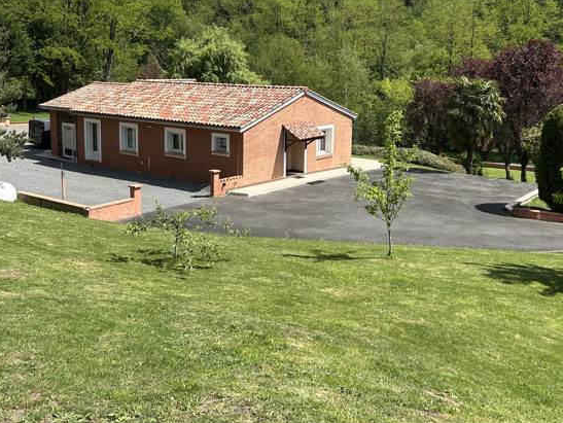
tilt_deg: -7.5
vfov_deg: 37.3
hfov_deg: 48.9
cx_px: 258
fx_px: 618
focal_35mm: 38
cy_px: 134
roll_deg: +0.3
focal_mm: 5.7
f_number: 1.5
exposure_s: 1/2695
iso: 50
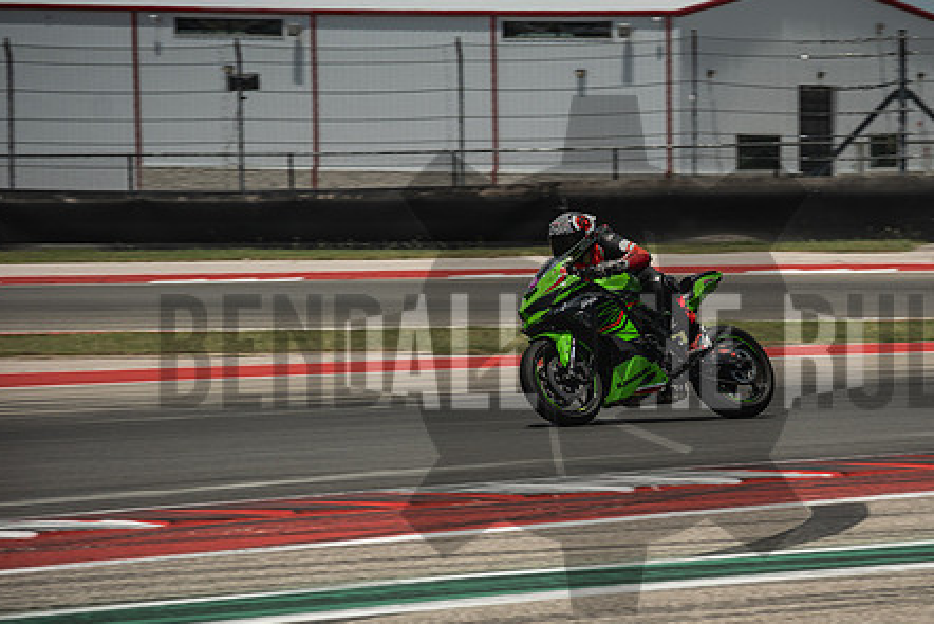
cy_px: 354
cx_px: 604
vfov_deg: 5.3
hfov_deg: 7.9
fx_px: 6773
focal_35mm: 261
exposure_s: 1/400
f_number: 8
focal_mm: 132.9
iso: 160
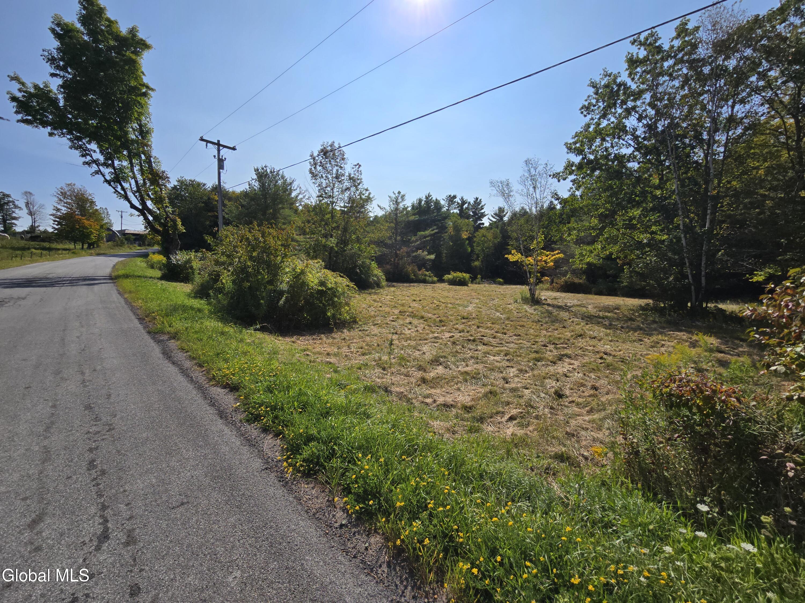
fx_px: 302
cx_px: 402
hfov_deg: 106.2
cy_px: 302
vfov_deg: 89.9
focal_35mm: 13
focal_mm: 2.2
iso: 50
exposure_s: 1/3550
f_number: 2.2
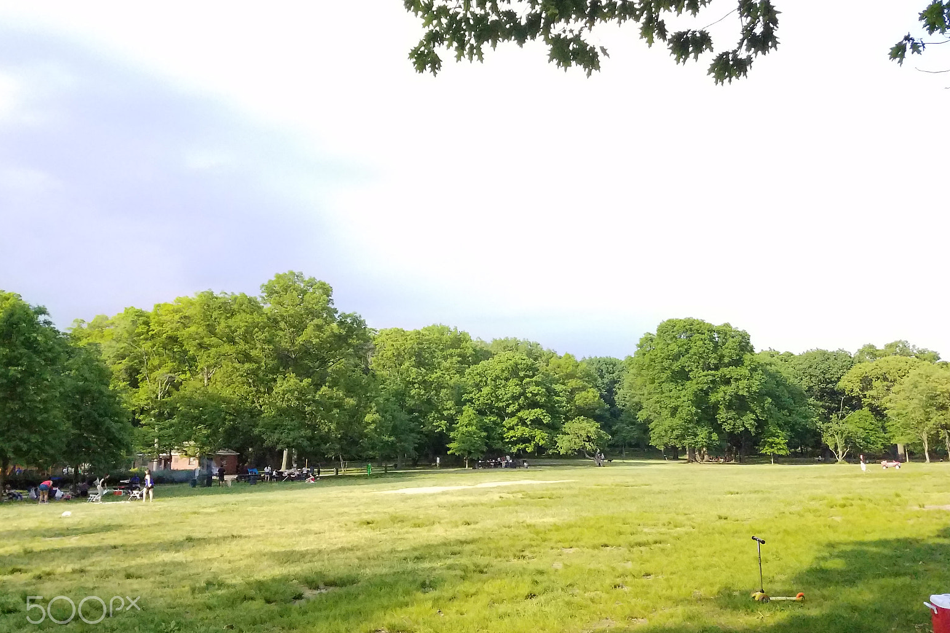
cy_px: 322
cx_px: 480
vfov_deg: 46.4
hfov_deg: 65.5
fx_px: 739
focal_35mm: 28
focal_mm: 4.2
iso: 800
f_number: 1.7
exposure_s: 1/8000
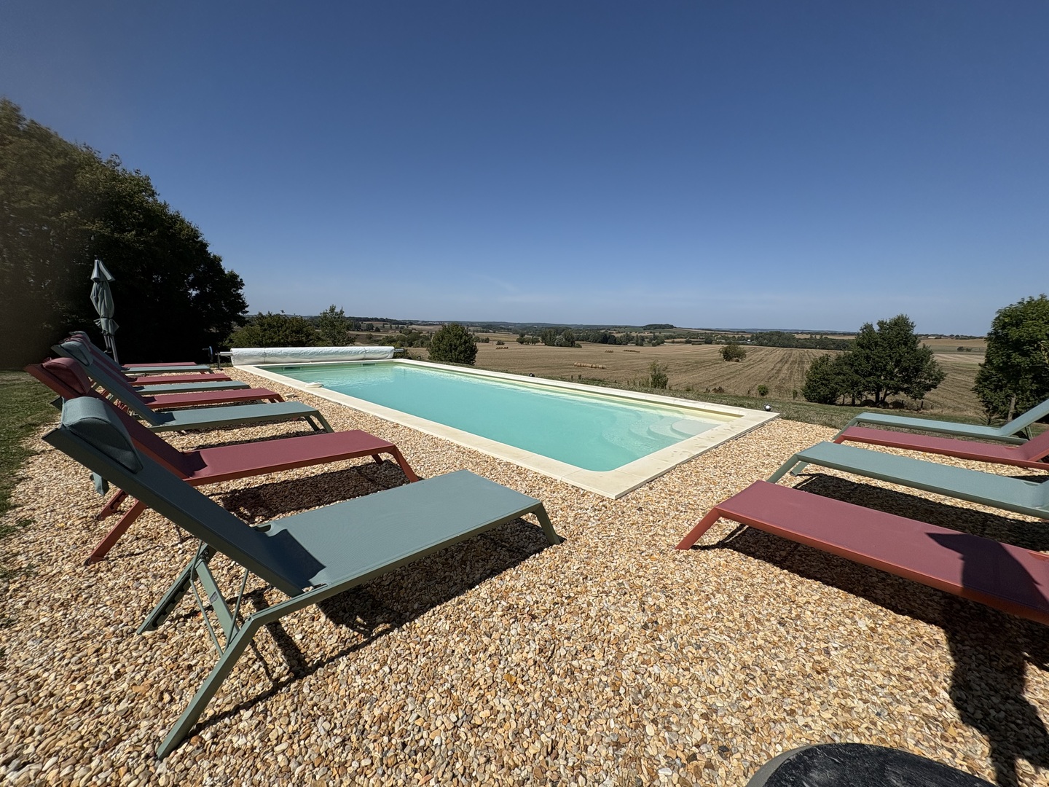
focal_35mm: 14
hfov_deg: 102.1
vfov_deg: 85.7
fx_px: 424
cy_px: 394
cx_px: 524
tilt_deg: -10.5
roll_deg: -1.9
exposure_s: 1/4630
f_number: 2.2
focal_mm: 2.22
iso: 50
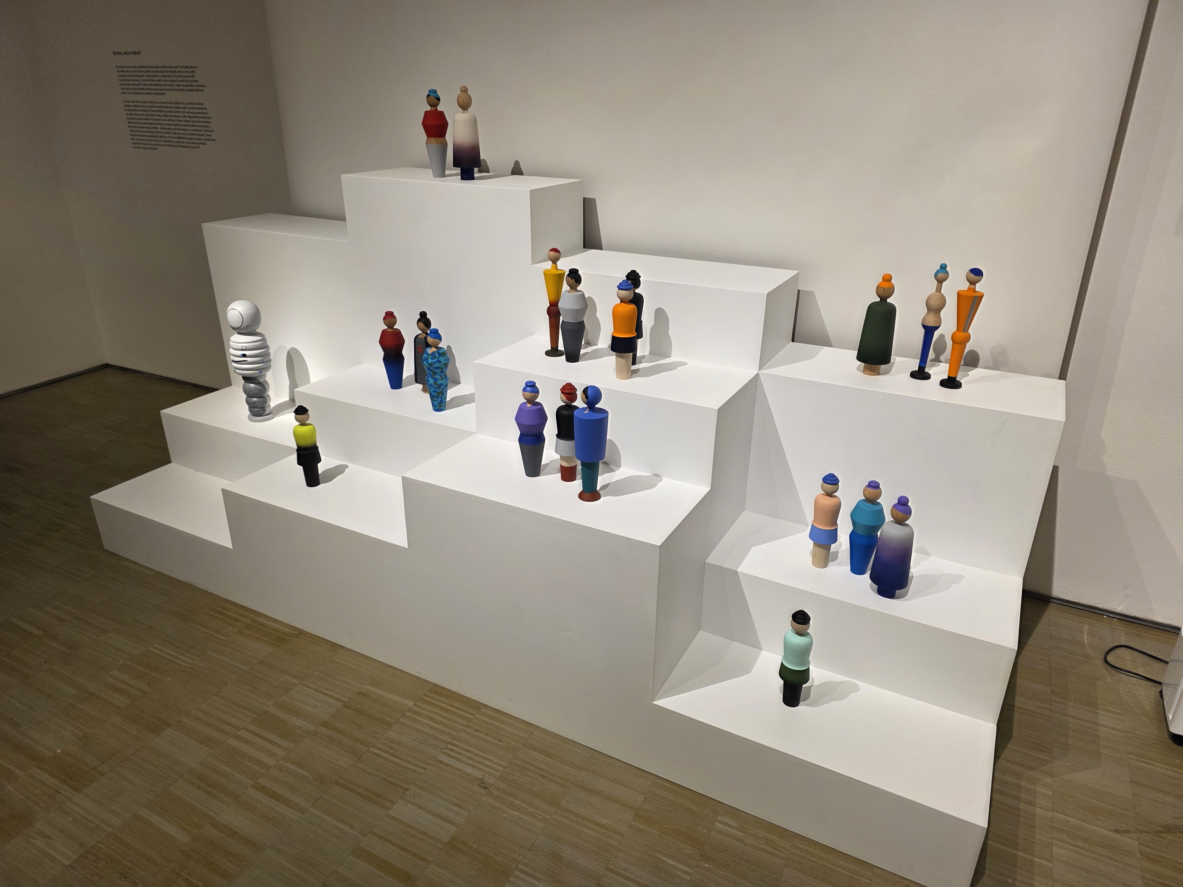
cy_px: 444
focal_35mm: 23
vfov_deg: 58.9
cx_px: 592
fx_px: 786
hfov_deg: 73.9
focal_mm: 6.3
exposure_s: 1/64.7
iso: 100
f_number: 1.7
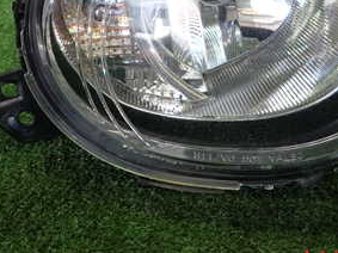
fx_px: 517
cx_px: 216
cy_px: 8
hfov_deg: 35.9
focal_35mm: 53
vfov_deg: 26.3
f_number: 2
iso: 200
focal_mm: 4.5
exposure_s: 1/30
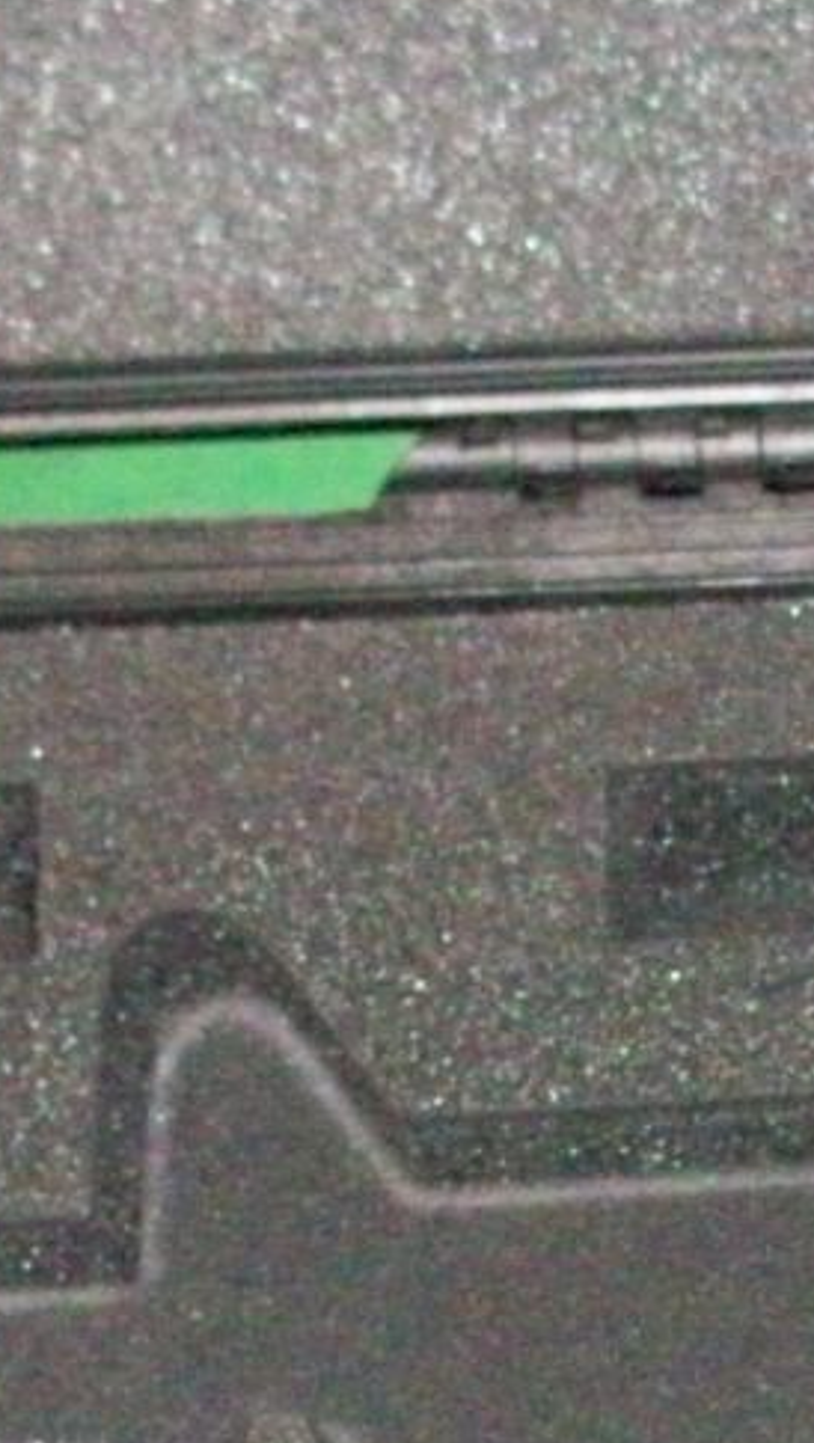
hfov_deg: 7.5
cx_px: 1622
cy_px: 1268
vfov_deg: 13.7
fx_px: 5976
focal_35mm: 156
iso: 320
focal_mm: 5.7
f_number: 2.8
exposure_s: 1/60
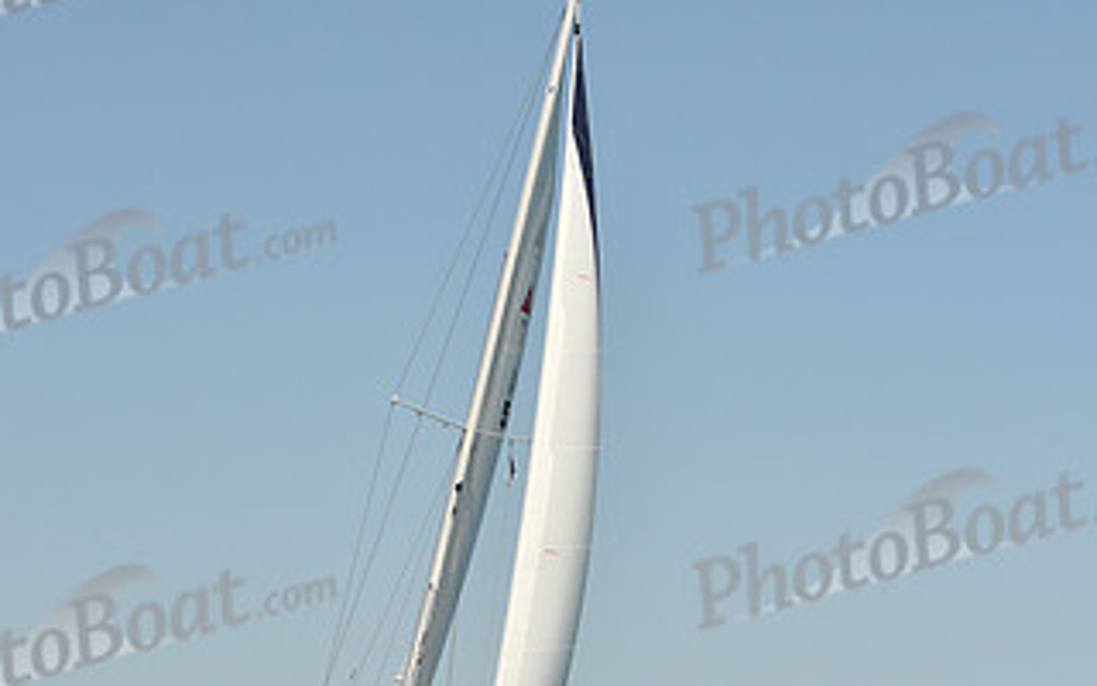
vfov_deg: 8.2
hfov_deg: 13.2
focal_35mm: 159
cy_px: 412
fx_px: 4754
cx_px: 516
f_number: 6.3
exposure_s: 1/800
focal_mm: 86
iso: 250
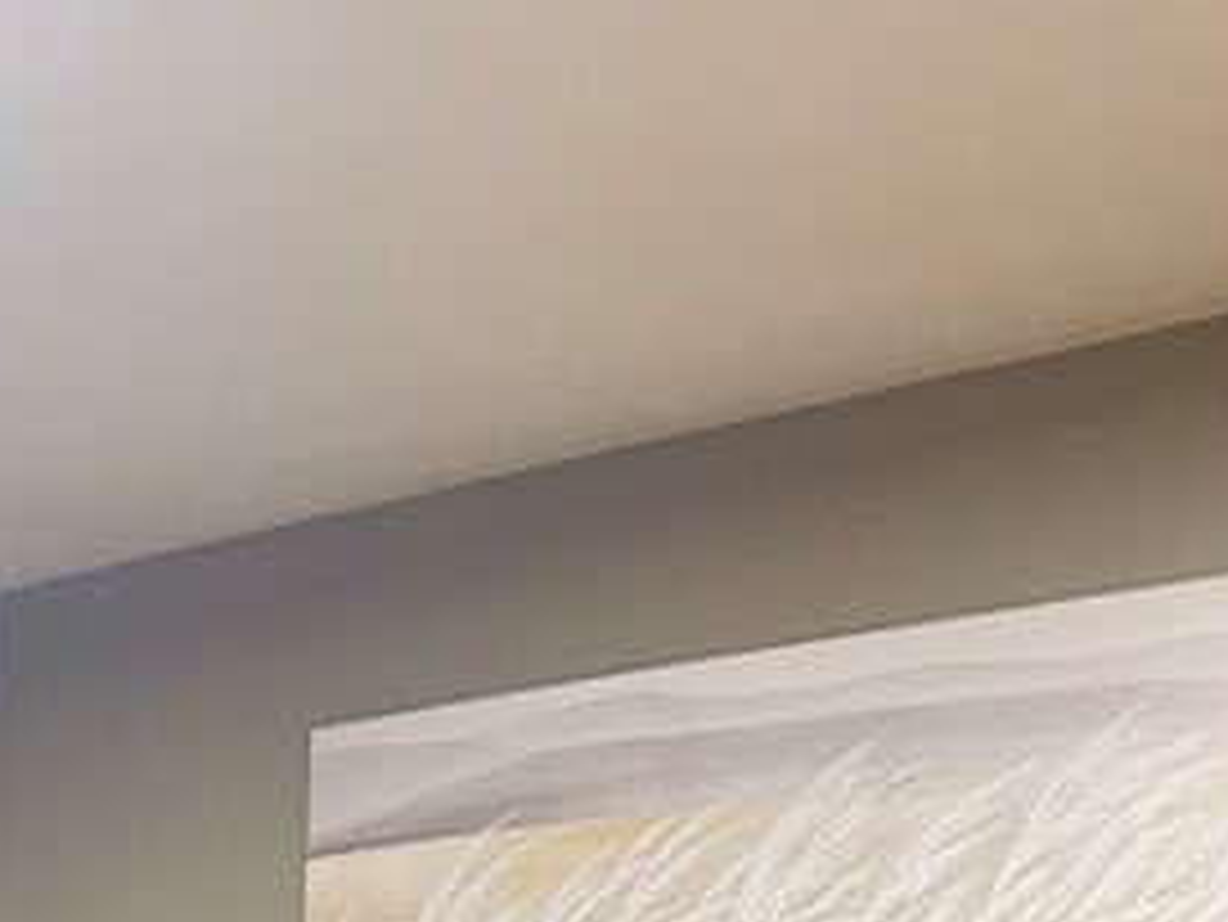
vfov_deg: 14.8
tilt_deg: -3.3
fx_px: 3194
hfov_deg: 20.0
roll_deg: -1.0
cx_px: -373
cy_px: 1538
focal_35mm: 90
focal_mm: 6.76
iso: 400
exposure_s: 1/60
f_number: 1.78
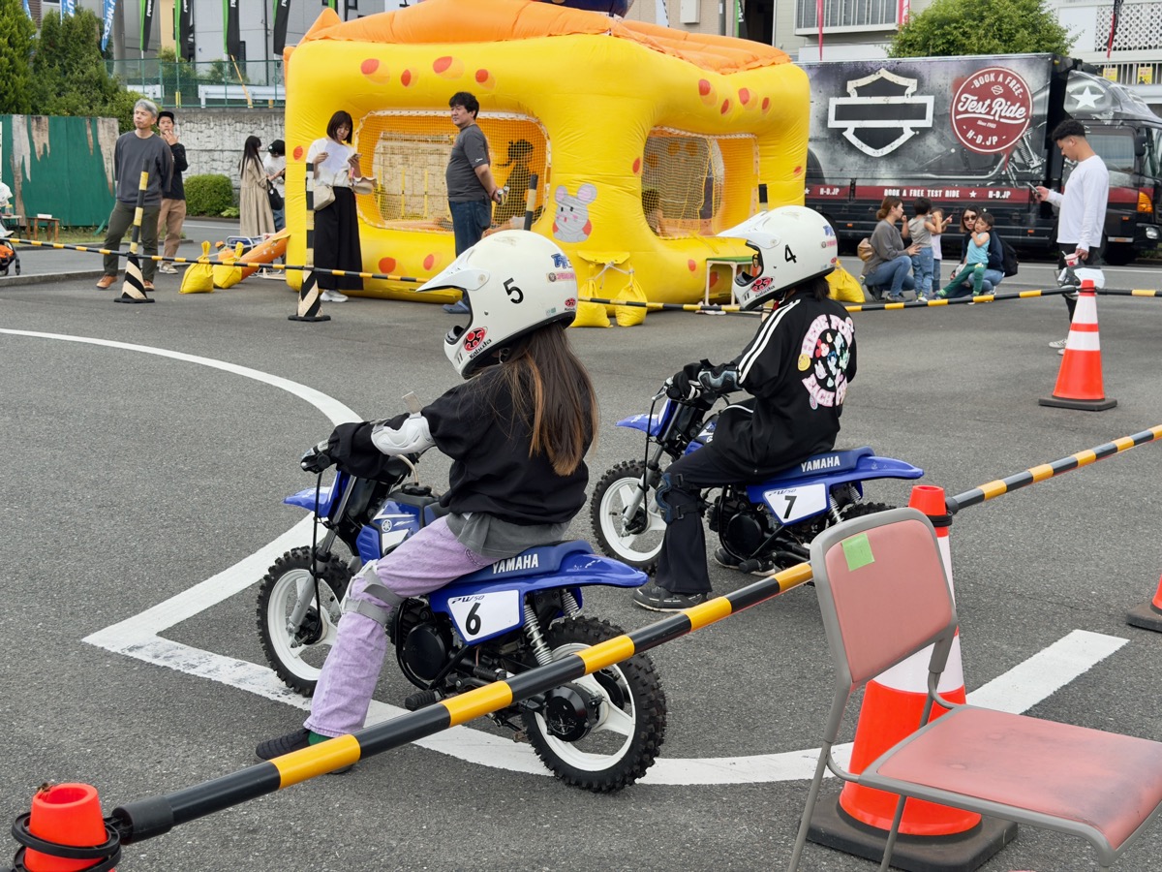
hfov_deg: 39.7
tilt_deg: -8.9
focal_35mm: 48
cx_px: 581
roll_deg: -1.1
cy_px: 436
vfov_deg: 30.3
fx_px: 1611
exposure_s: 1/2494
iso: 80
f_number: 1.78
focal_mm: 6.76
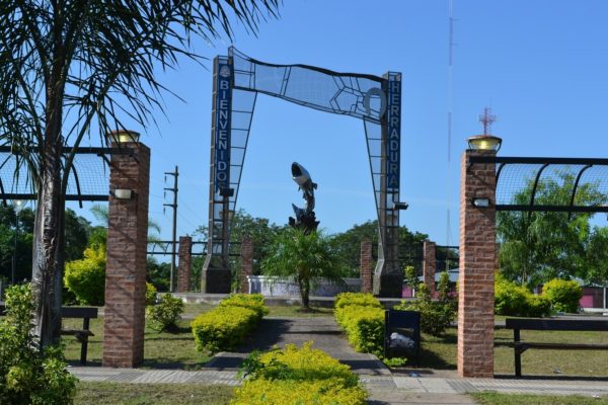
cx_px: 304
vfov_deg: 23.8
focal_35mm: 57
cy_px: 202
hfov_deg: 35.1
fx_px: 963
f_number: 8
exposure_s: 1/250
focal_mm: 38
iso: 100
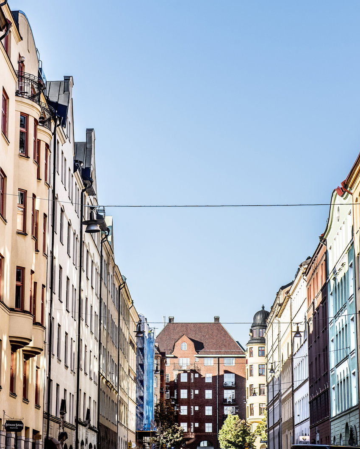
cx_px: 187
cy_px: 225
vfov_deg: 19.4
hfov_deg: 15.6
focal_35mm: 99
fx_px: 1318
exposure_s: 1/800
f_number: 7.1
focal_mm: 70
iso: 400
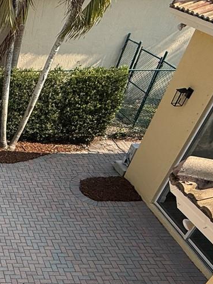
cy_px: 268
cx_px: -113
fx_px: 370
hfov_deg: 24.4
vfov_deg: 38.5
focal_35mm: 45
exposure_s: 1/2024
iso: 50
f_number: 2.2
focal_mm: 2.22
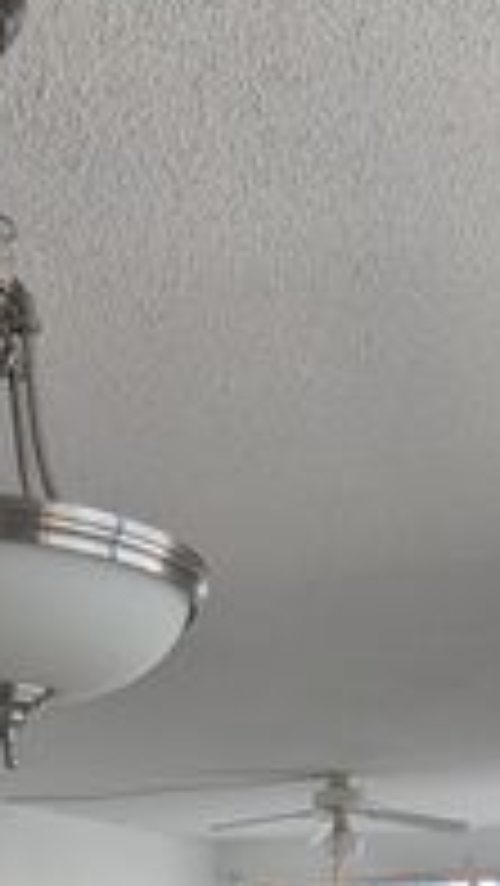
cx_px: 351
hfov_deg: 24.8
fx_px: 1130
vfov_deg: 30.8
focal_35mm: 48
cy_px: 1217
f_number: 2.2
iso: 26
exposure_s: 1/552
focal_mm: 1.54
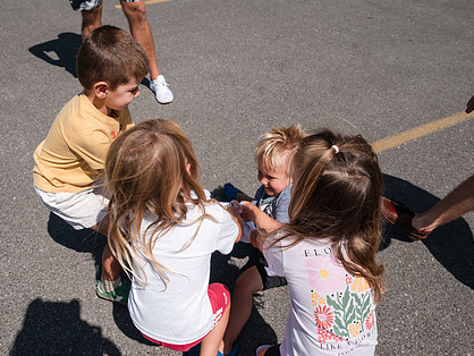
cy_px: 198
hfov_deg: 59.8
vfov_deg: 46.8
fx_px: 411
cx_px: 210
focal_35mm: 30
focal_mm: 22
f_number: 8
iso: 100
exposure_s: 1/500
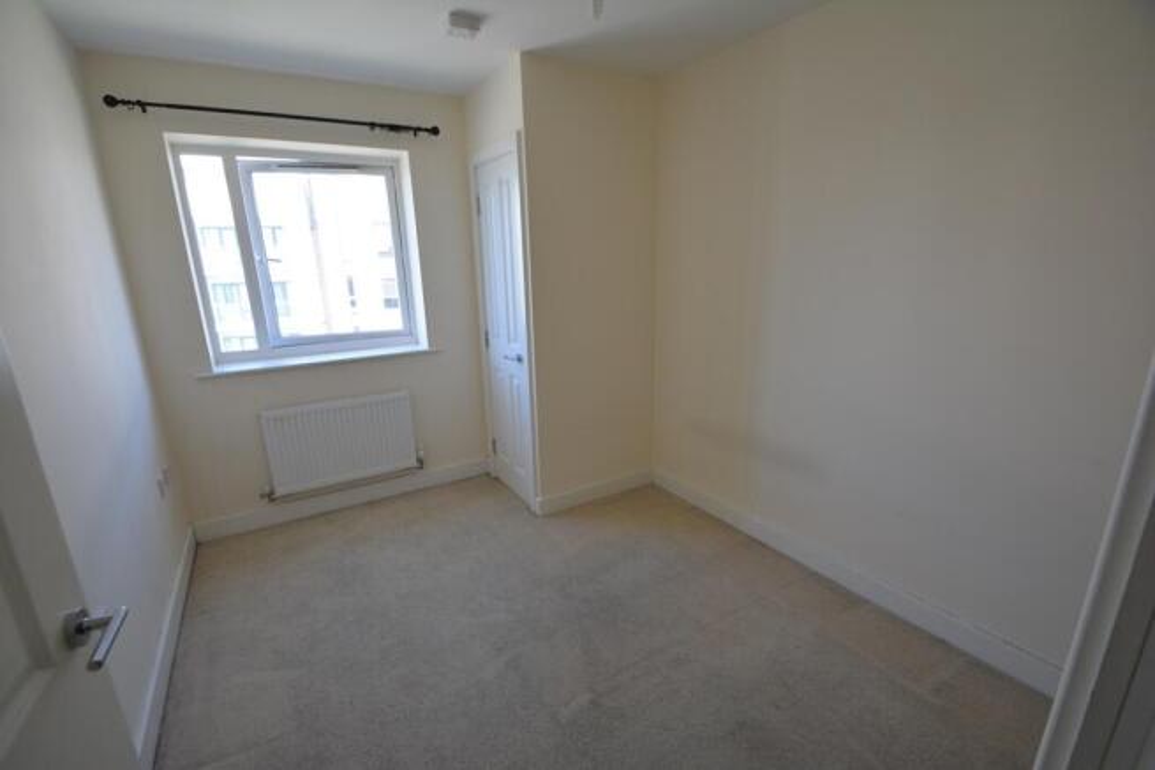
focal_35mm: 15
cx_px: 578
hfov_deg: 100.4
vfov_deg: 77.4
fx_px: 481
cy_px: 385
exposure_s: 1/125
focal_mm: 10
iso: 400
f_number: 5.6
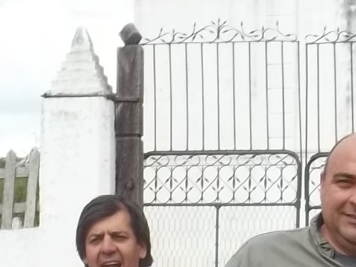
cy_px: 481
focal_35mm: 175
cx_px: 140
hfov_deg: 11.3
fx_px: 1799
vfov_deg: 8.2
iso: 64
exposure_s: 1/500
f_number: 3.3
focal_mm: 5.9
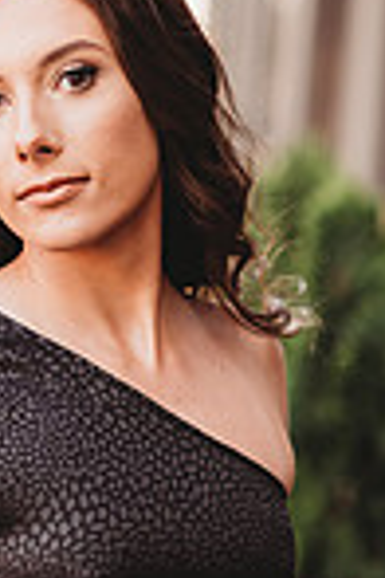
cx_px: 8
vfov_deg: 7.8
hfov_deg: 5.3
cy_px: 668
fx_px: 4187
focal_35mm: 261
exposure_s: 1/250
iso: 200
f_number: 2.5
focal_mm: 85
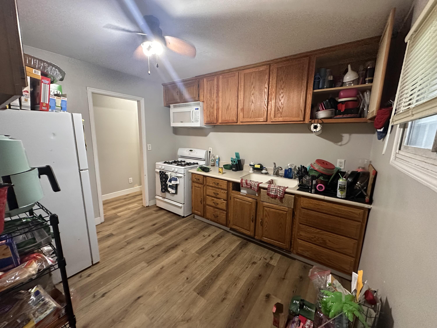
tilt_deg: -9.5
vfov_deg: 85.7
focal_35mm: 14
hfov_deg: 102.1
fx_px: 177
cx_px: 218
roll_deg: -2.1
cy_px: 164
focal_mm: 2.22
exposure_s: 1/60
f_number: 2.2
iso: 500
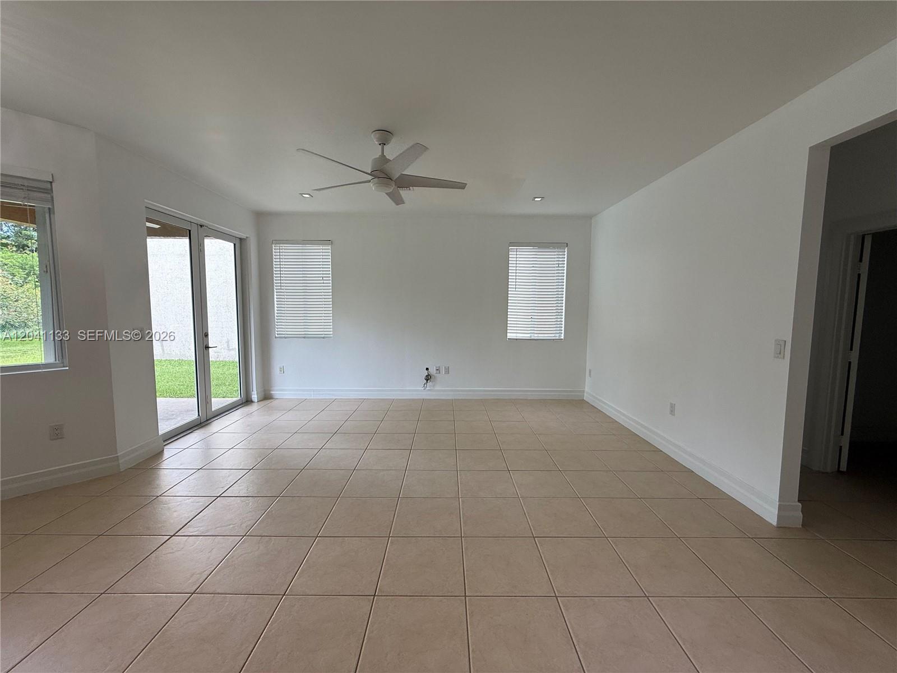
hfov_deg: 102.1
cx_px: 448
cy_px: 336
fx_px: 363
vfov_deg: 85.7
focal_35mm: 14
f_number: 2.2
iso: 64
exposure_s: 1/135
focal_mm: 2.22
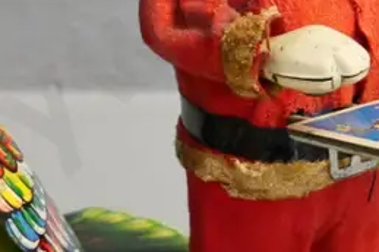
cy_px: 31
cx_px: 154
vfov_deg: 6.6
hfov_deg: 10.0
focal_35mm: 206
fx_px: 2166
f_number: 4.5
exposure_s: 1/100
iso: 3200
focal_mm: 25
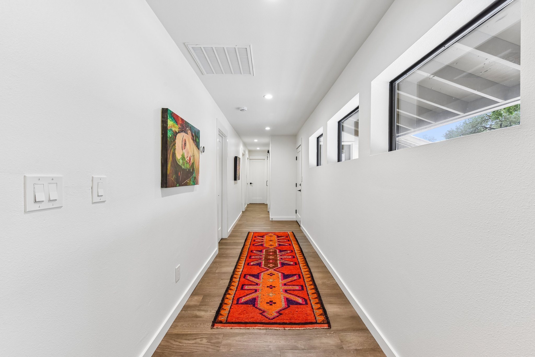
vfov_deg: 81.2
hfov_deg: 104.3
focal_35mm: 14
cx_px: 268
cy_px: 178
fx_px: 208
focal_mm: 14
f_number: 8
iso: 360
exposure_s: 1/15
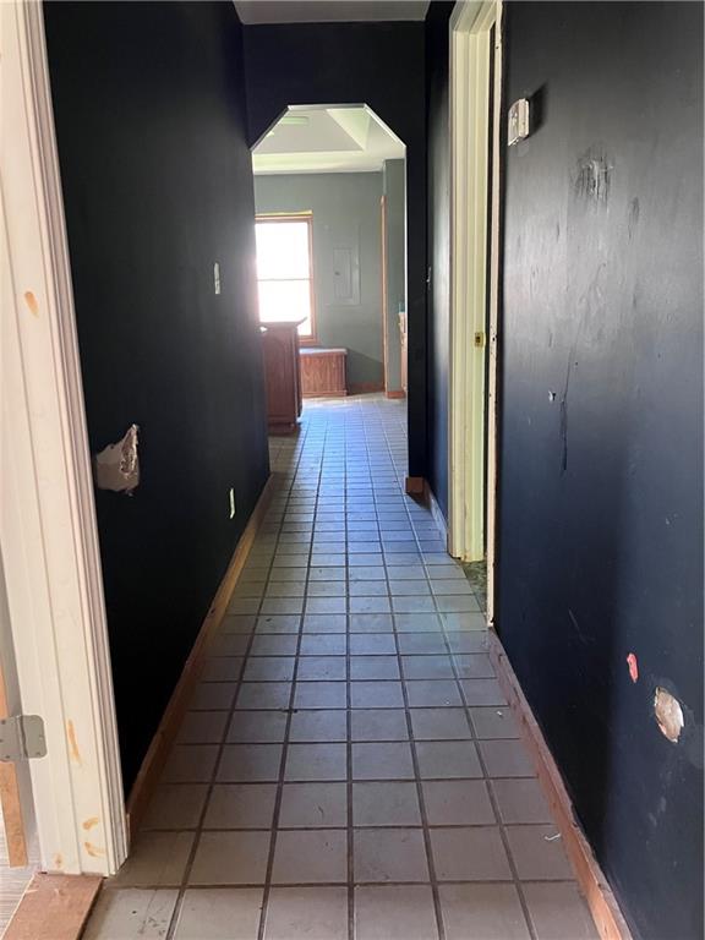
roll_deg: +1.3
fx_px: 760
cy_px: 470
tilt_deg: -11.7
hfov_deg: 49.7
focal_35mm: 28
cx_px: 352
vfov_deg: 63.4
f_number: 1.8
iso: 400
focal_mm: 3.99
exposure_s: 1/40
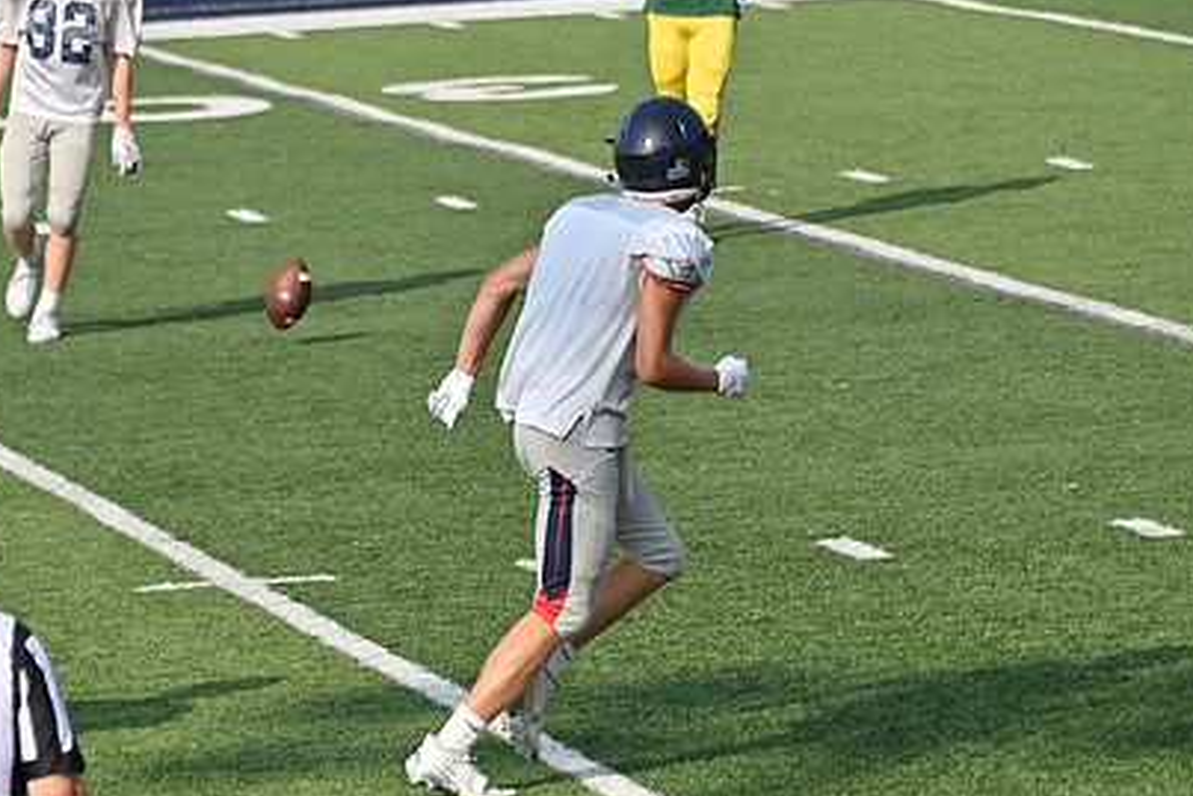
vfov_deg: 3.5
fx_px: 12895
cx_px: 625
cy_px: 309
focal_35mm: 389
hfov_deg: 5.3
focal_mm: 180
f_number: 5.6
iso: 110
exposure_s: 1/800
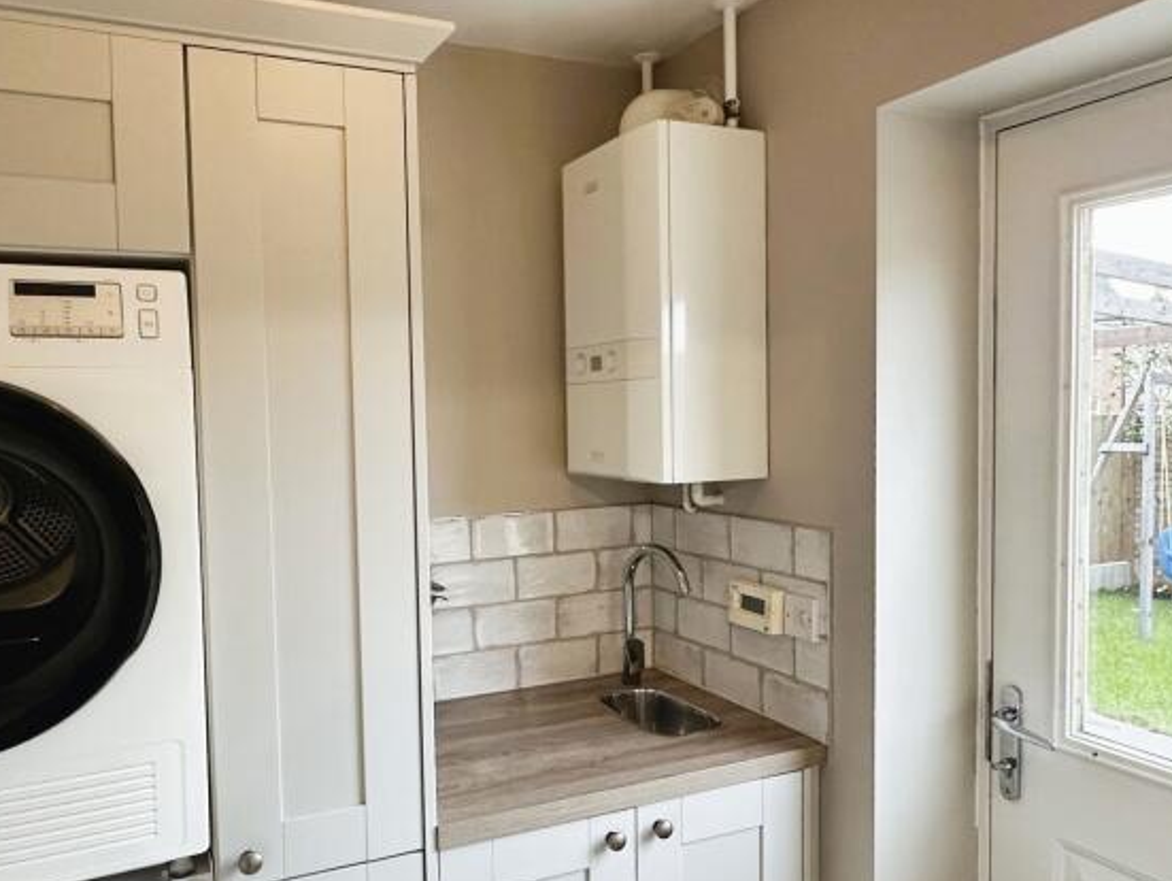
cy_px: 804
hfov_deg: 67.2
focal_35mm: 26
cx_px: 553
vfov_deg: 47.4
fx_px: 881
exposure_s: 1/100
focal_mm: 2.22
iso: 250
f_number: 2.2
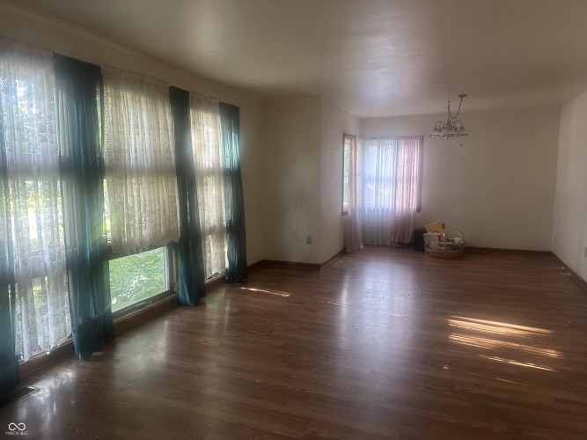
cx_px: 294
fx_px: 407
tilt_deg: -5.8
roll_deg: +0.0
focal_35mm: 24
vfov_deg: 56.8
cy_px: 220
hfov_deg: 71.6
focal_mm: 6.86
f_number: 1.78
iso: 250
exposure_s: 1/60
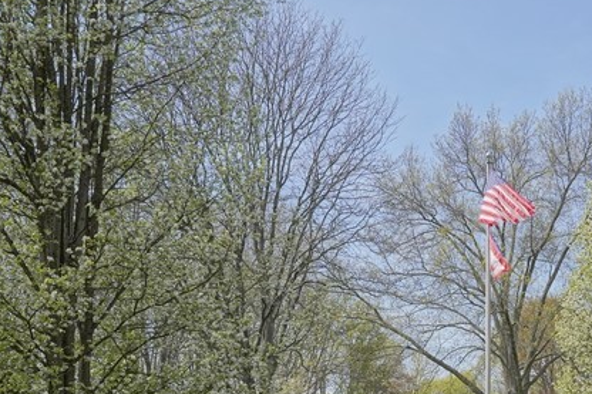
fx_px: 773
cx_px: 489
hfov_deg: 39.9
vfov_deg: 26.5
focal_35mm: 47
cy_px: 424
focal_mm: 18
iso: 320
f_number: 8
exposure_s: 1/250
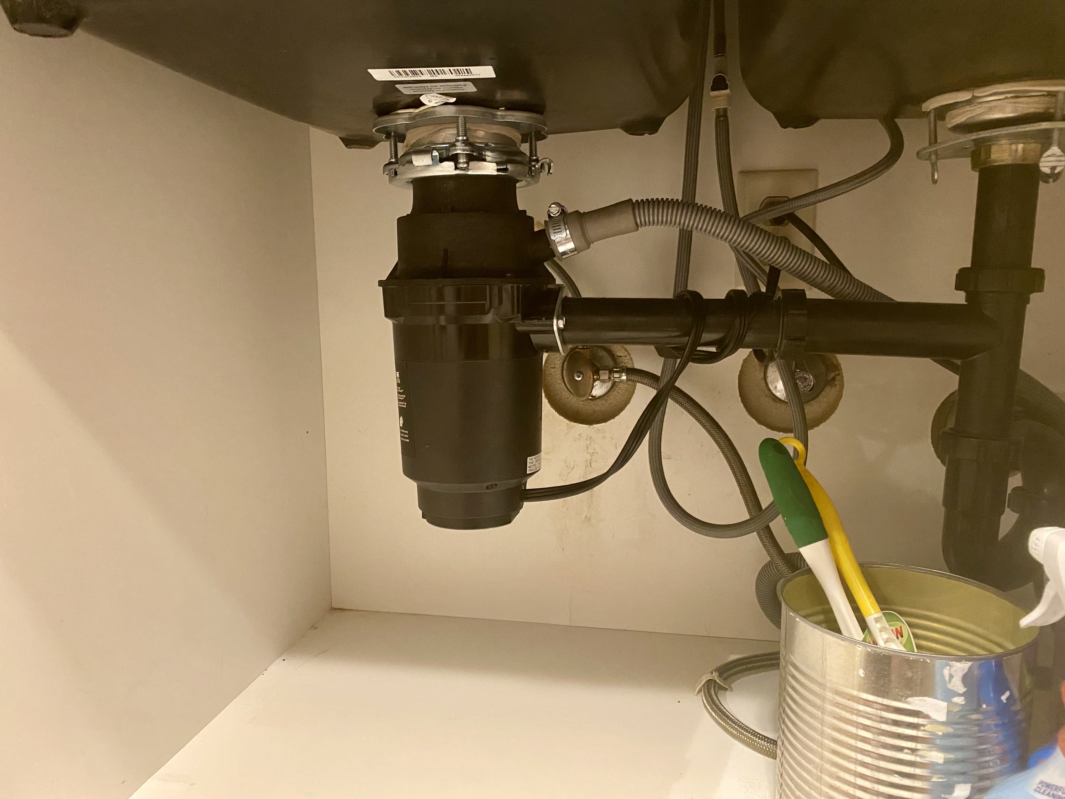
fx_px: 800
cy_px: 400
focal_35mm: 26
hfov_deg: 67.3
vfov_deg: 53.1
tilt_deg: -9.4
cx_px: 532
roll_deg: +0.3
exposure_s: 1/30
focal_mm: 4.25
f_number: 1.8
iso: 640
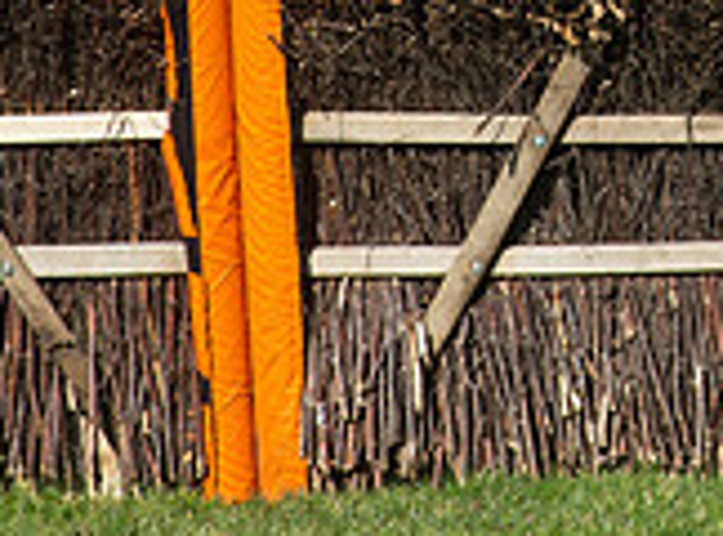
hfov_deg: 1.7
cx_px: 1067
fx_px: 24391
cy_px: -361
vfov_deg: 1.3
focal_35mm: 1173
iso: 500
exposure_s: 1/4000
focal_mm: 300
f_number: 7.1
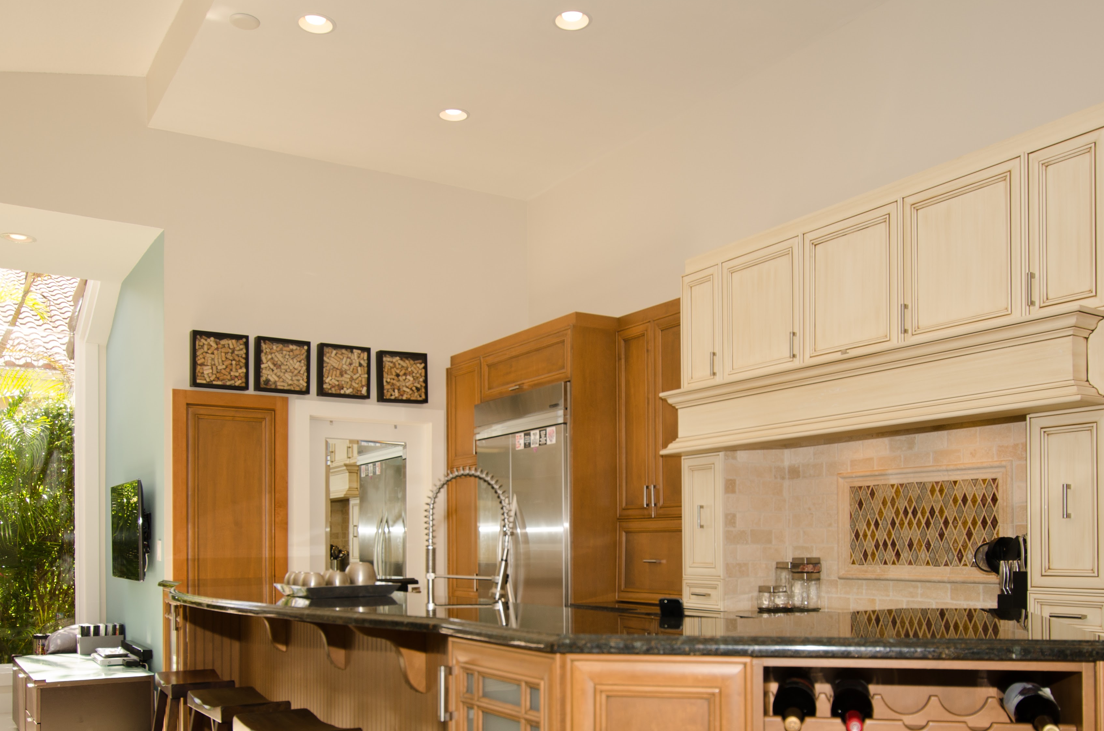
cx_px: 571
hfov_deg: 57.7
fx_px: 1002
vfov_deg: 39.3
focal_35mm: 33
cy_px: 527
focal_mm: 15
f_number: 4
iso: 100
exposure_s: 1/60
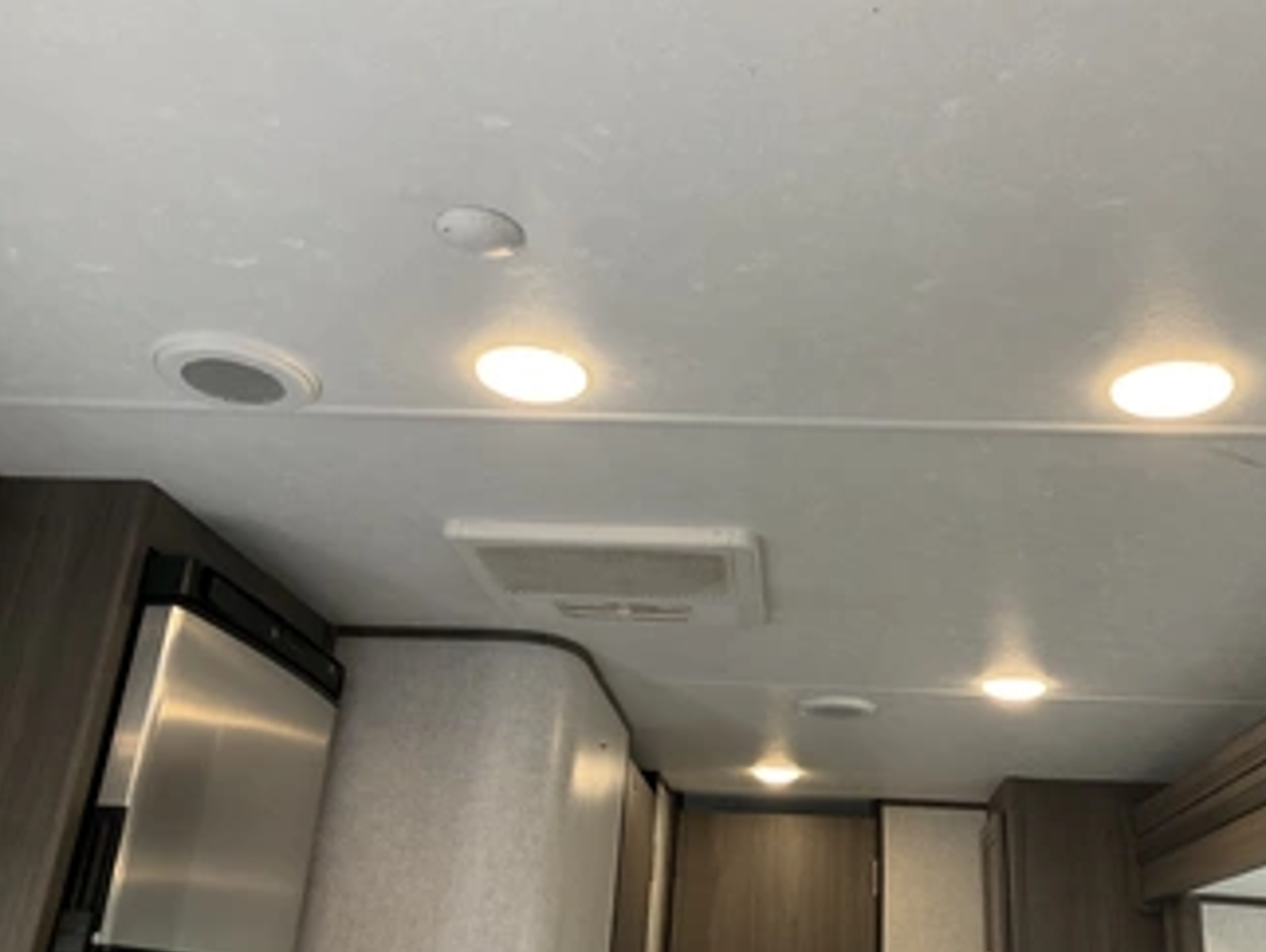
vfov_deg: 39.7
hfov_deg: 51.1
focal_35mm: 36
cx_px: 735
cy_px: 429
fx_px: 1318
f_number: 1.8
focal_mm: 3
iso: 64
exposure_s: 1/82
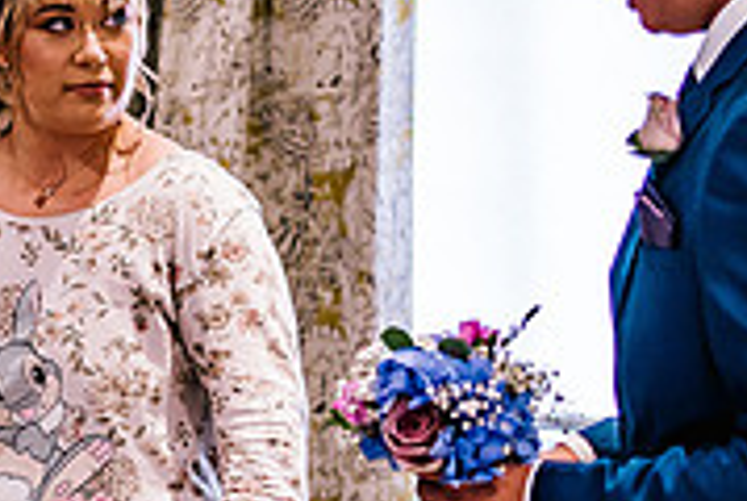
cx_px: 71
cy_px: 182
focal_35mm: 116
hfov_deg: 17.3
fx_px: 2411
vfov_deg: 11.8
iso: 500
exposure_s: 1/250
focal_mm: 35
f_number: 1.6
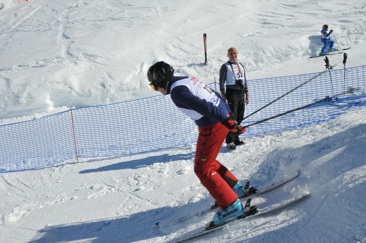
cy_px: 123
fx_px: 345
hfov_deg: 55.8
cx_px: 187
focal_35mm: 34
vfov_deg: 38.8
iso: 200
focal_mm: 22
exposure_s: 1/320
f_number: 16
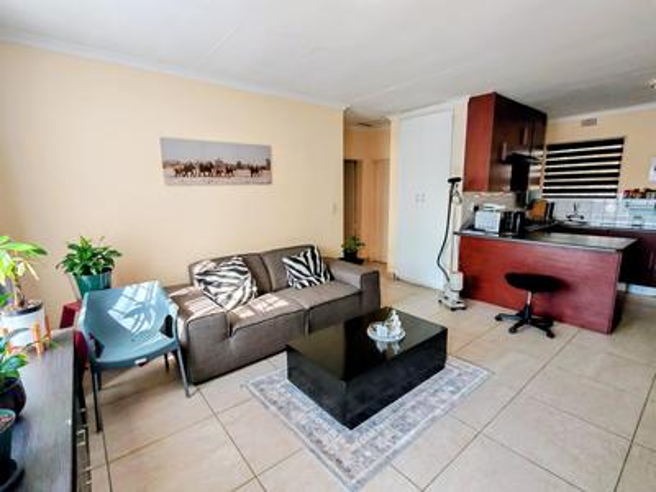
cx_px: 328
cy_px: 246
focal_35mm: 16
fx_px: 303
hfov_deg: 94.5
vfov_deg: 78.1
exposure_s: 1/100
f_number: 2.2
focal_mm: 1.96
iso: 80
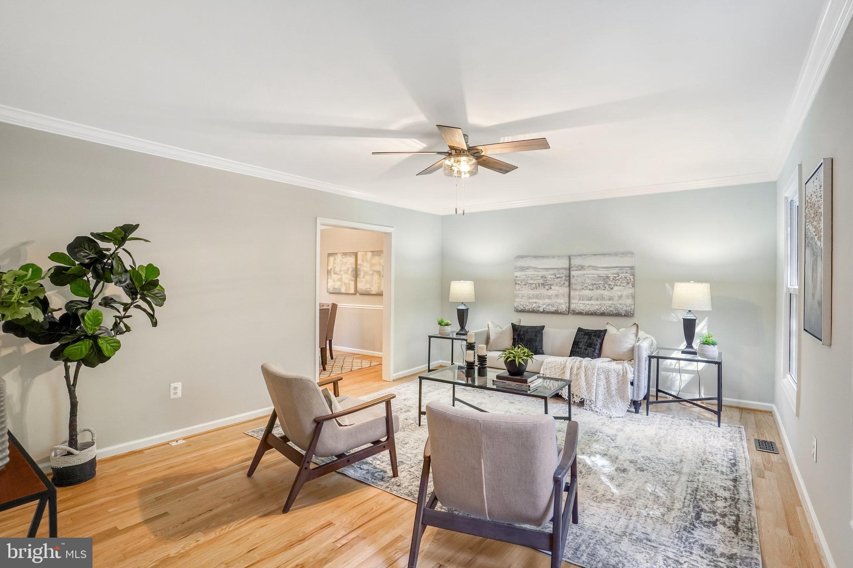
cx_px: 426
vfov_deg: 70.4
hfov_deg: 93.3
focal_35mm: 17
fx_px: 403
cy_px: 284
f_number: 8
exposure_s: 1/10
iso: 1250
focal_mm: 17
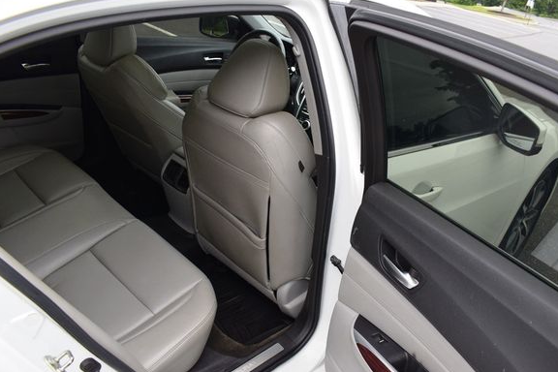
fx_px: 465
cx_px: 307
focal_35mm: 30
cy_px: 193
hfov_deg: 61.8
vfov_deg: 43.6
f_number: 5.6
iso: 200
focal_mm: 18
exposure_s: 1/250
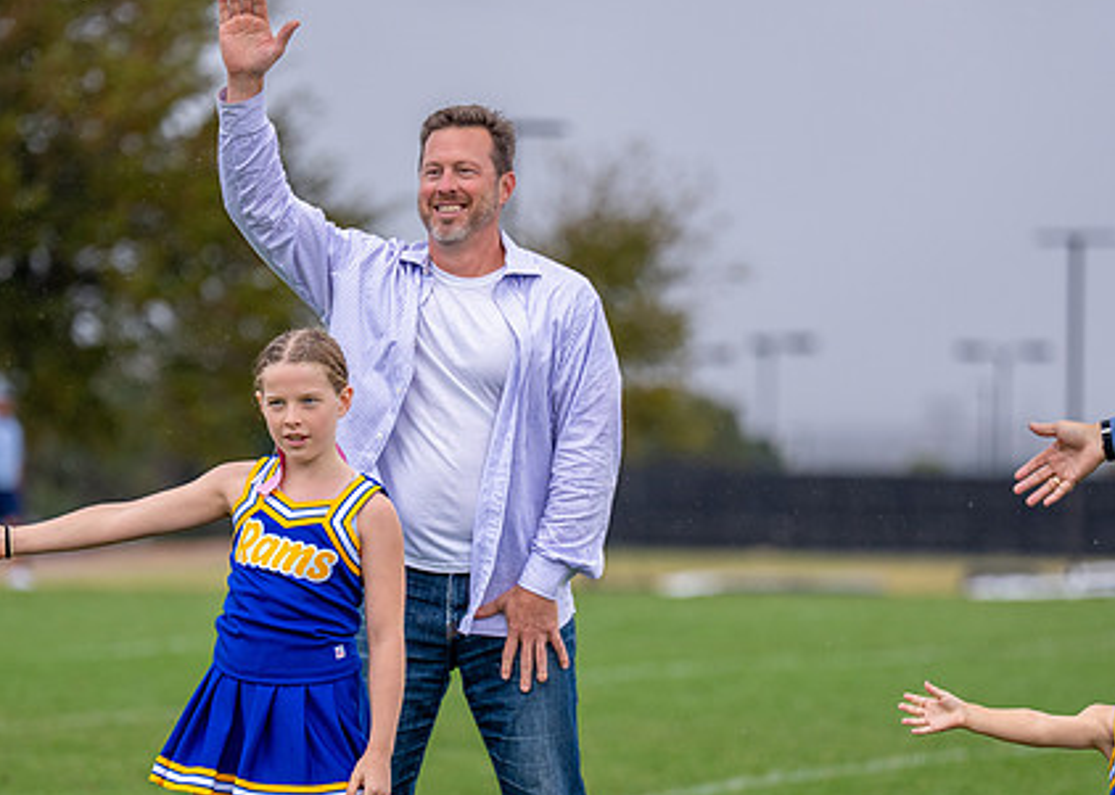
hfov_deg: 8.7
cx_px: 444
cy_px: 545
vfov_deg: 6.2
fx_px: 7343
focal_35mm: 232
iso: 500
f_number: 2.8
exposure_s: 1/1600
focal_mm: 156
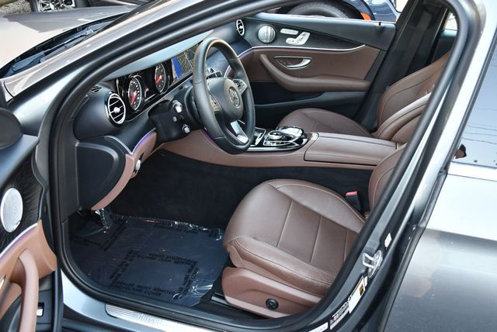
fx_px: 497
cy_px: 166
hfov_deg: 53.1
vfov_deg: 36.9
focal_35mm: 36
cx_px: 248
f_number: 3.5
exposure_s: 1/200
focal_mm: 18
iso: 800
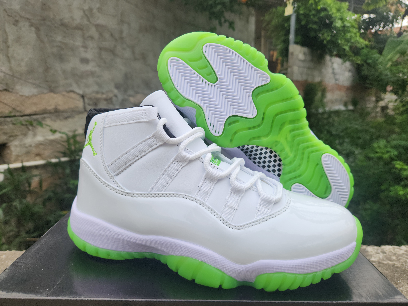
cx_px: 204
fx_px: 271
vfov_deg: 58.9
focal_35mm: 23
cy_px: 153
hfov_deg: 73.9
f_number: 1.8
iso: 20
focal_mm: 5.4
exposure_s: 1/378
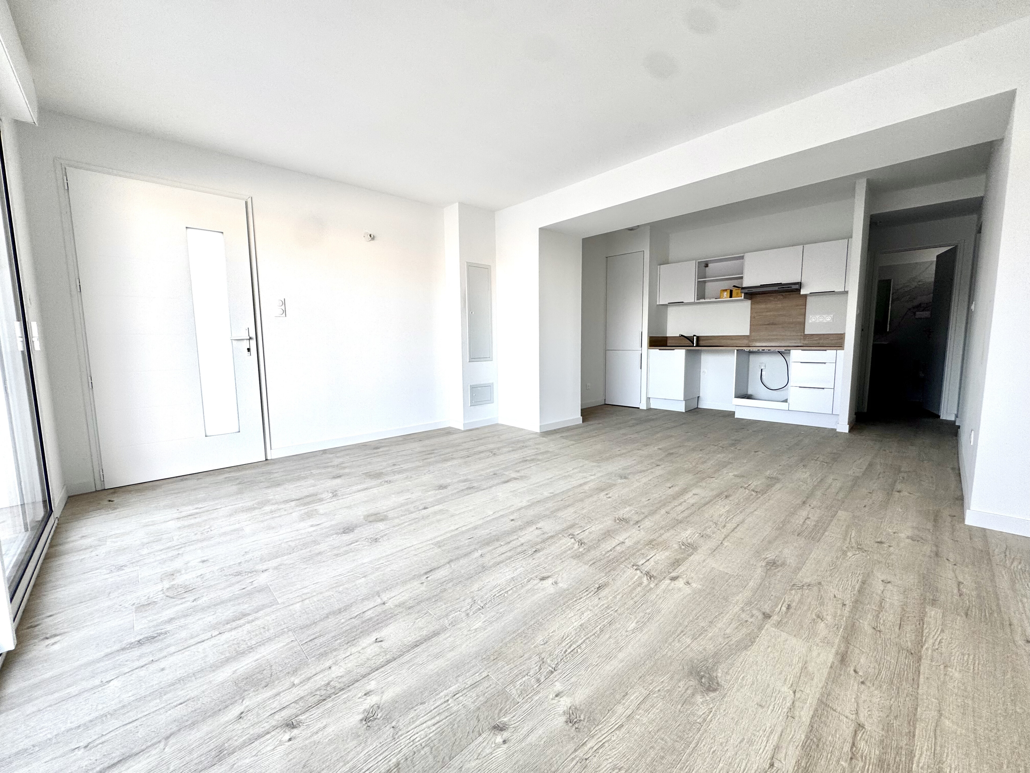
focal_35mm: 14
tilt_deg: -5.6
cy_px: 386
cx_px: 515
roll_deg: +1.0
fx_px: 417
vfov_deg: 85.7
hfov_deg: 102.1
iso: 40
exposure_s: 1/99
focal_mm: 2.22
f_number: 2.2
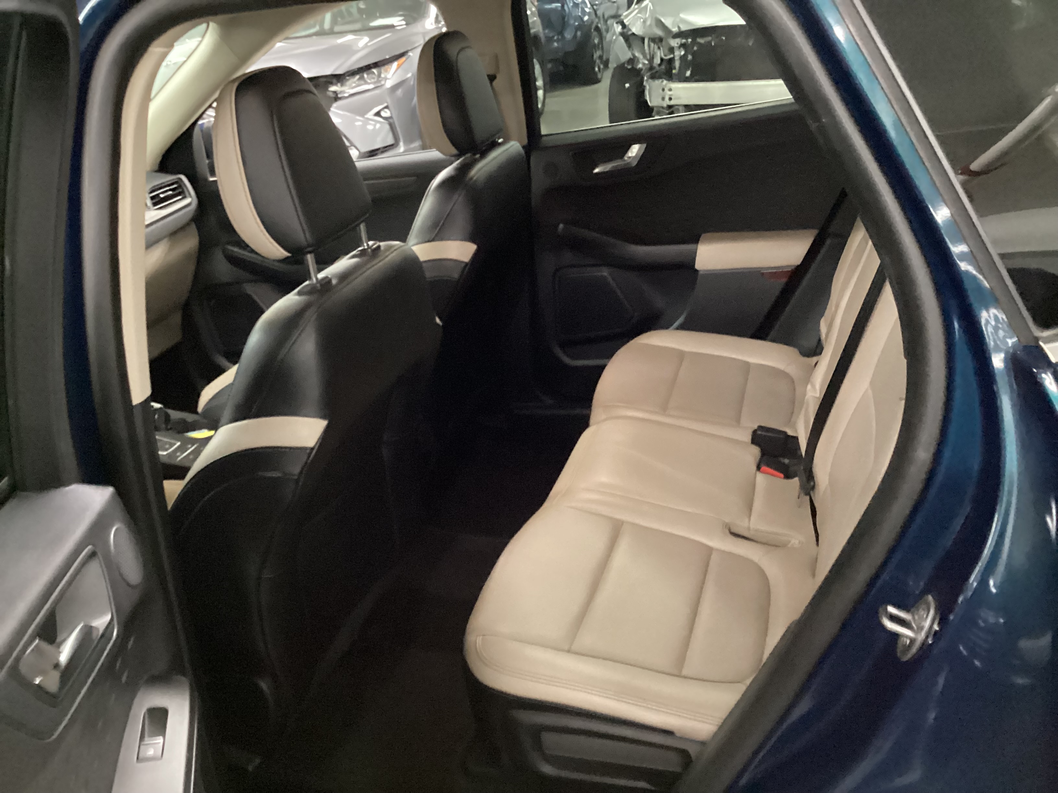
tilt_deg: -25.3
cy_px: 396
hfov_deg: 58.4
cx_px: 529
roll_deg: +7.5
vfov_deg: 45.4
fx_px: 947
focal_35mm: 31
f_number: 2.4
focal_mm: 3.3
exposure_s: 1/17
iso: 640
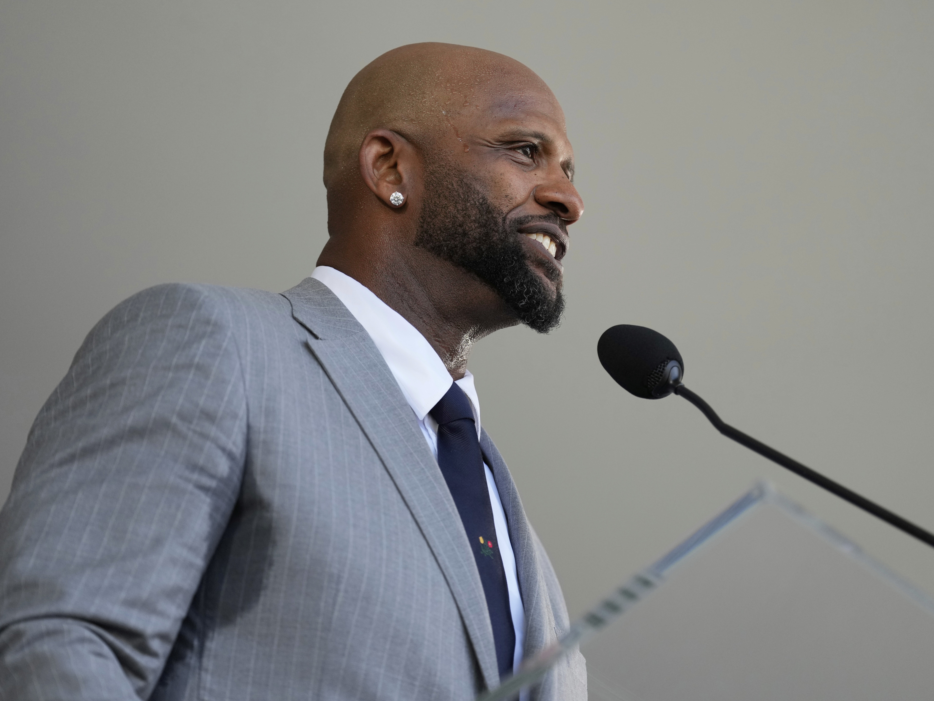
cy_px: 350
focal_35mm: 186
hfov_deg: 10.6
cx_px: 471
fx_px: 5019
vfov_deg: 8.0
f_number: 2.8
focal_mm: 171
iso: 800
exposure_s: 1/3000
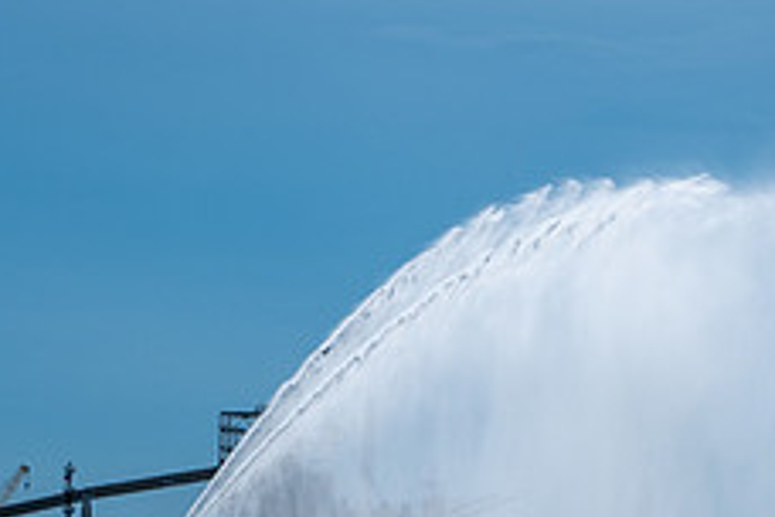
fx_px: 4650
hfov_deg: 9.4
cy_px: 444
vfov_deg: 6.4
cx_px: 840
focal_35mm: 216
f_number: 11
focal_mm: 56.5
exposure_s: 1/600
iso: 160
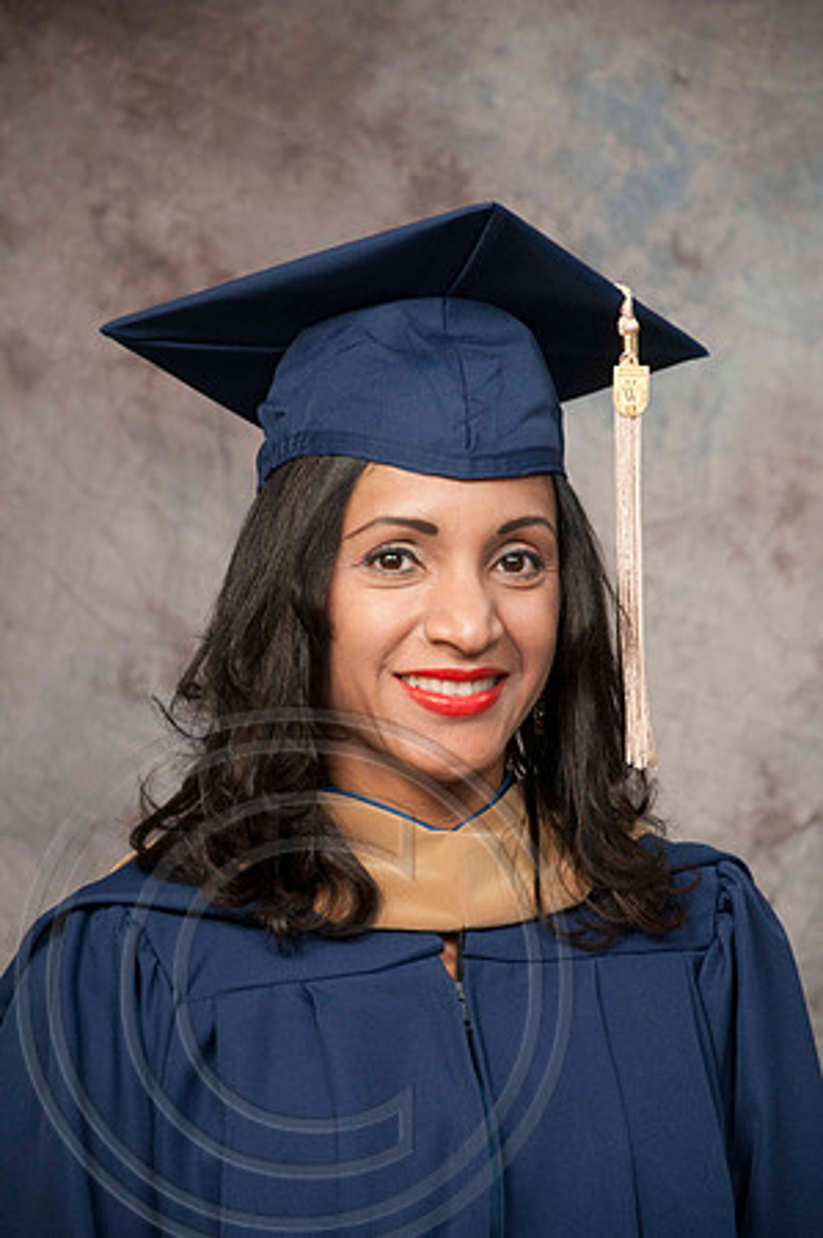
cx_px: 412
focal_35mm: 150
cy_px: 619
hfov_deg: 9.1
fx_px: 5155
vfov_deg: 13.7
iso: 200
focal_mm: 100
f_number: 5.6
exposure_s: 1/125
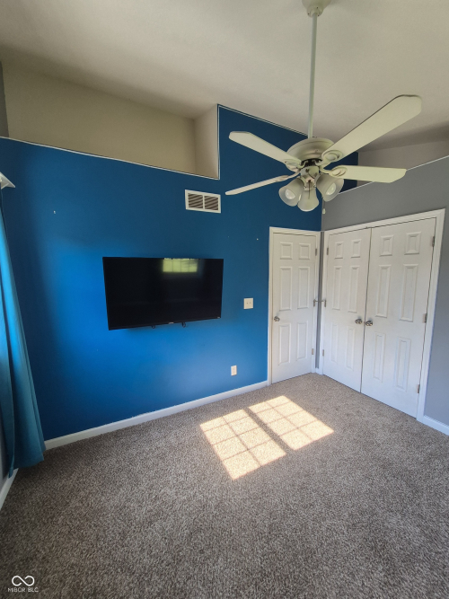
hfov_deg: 89.9
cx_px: 224
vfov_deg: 106.2
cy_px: 300
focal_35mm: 13
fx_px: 225
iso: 80
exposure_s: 1/60
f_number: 2.2
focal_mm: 1.74
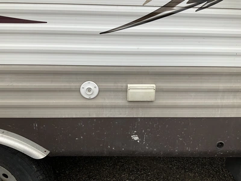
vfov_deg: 48.2
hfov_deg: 61.7
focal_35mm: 29
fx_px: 202
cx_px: 120
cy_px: 90
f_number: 1.8
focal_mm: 3
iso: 25
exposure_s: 1/568
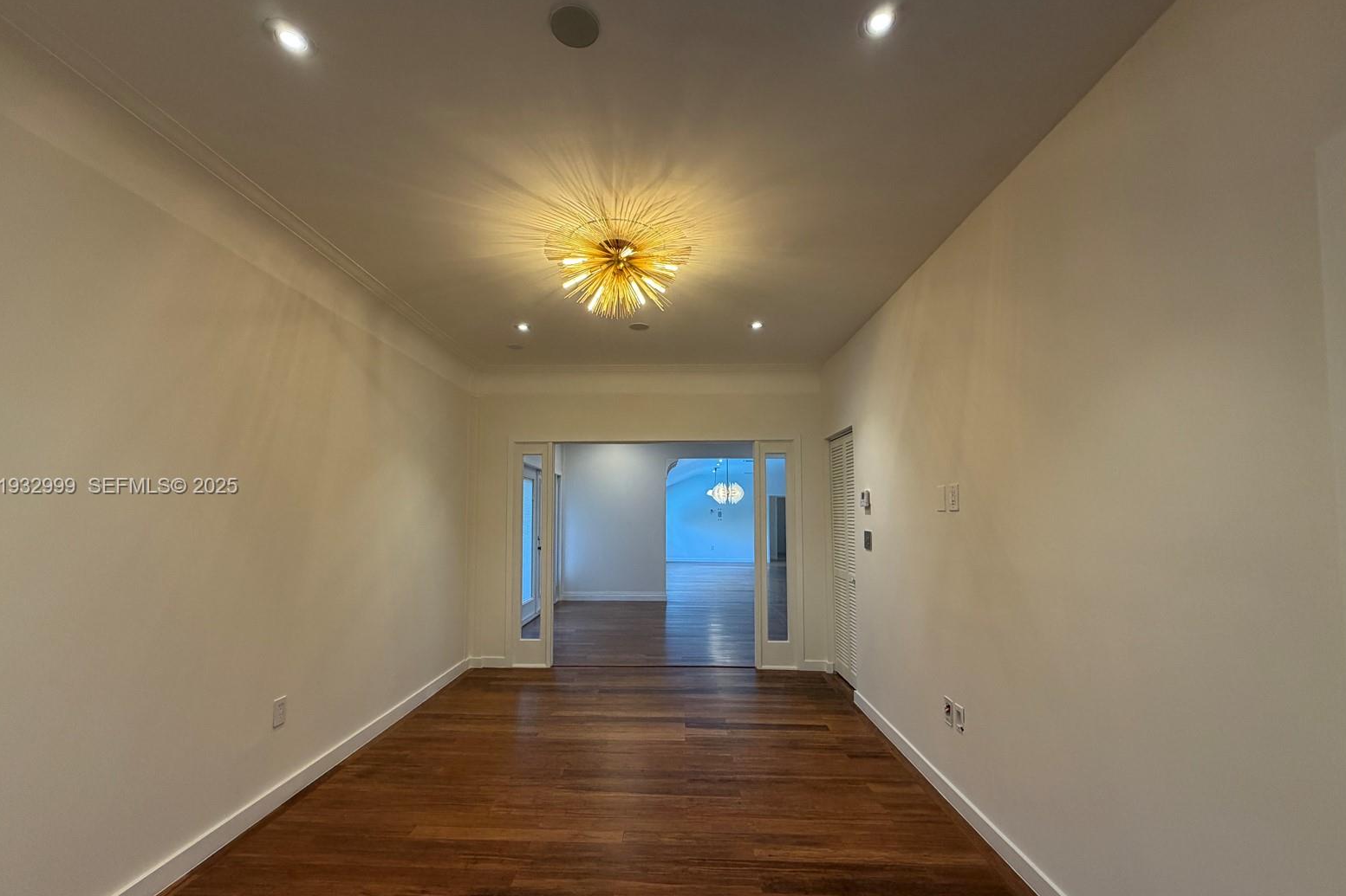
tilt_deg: +2.1
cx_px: 661
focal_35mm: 15
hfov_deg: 100.4
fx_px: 561
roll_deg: +0.3
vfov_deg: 77.1
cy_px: 487
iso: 200
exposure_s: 1/120
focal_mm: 2.22
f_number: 2.2
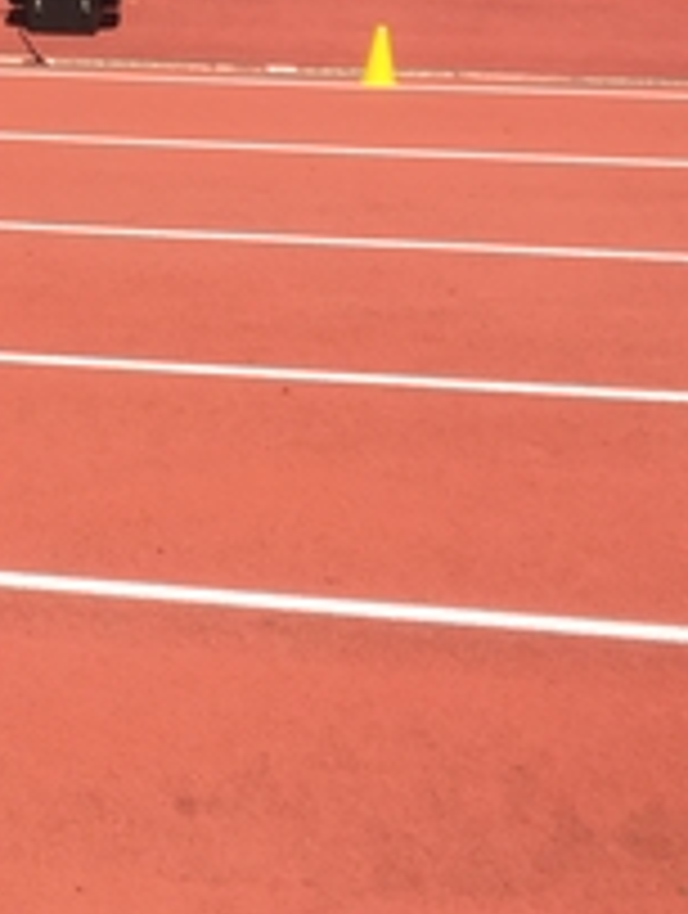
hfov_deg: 18.4
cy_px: 113
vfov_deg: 24.6
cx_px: -92
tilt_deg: -13.6
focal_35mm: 77
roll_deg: -0.7
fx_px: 2034
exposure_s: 1/1538
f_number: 2.2
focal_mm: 4.15
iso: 25
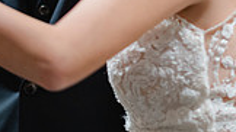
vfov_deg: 3.1
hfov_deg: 5.5
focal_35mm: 393
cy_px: -85
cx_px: 146
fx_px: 2458
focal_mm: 105
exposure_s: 1/200
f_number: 1.4
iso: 640
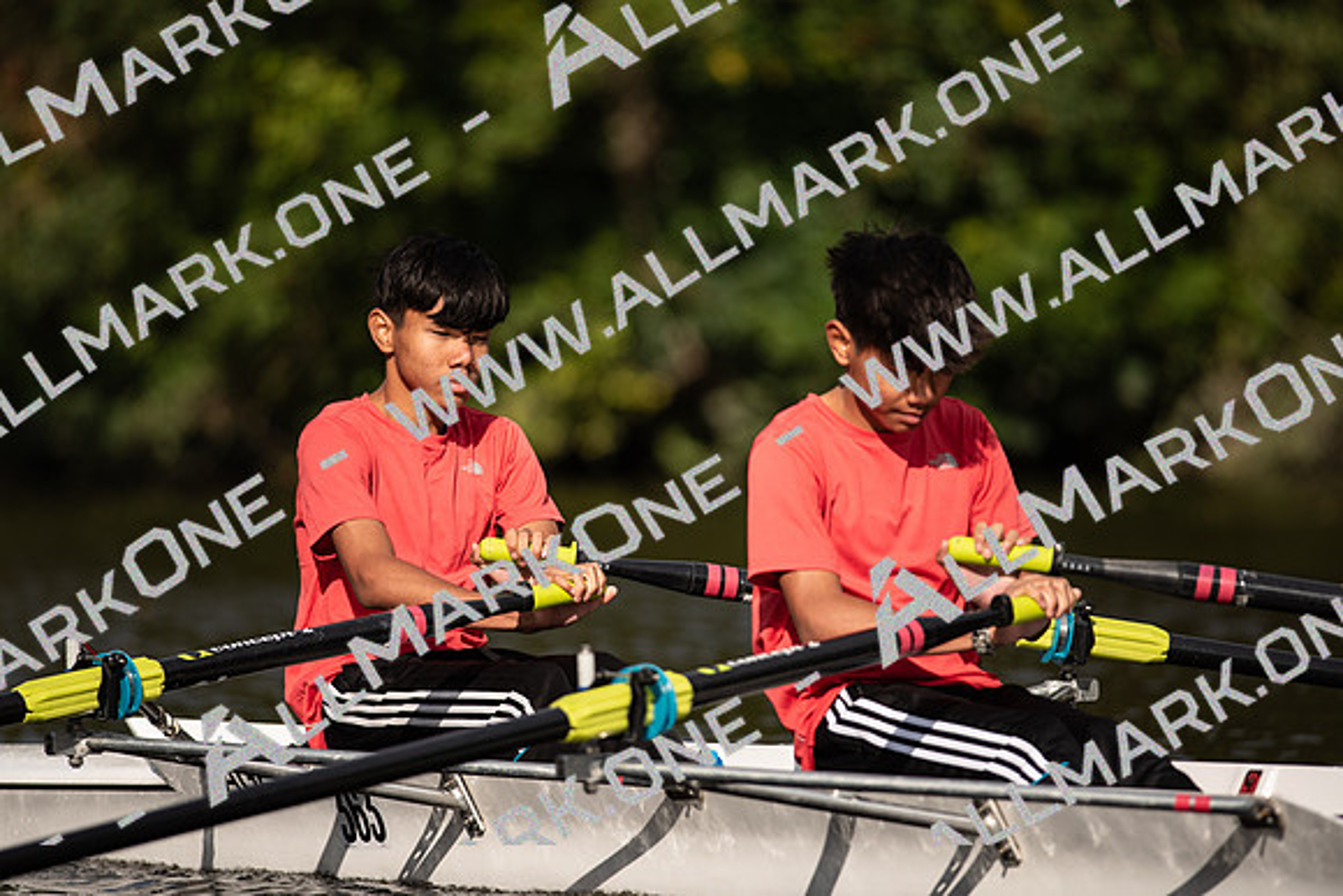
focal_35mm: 300
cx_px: 672
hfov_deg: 6.9
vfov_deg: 4.6
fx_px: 11194
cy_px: 448
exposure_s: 1/1600
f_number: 4
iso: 100
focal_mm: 300
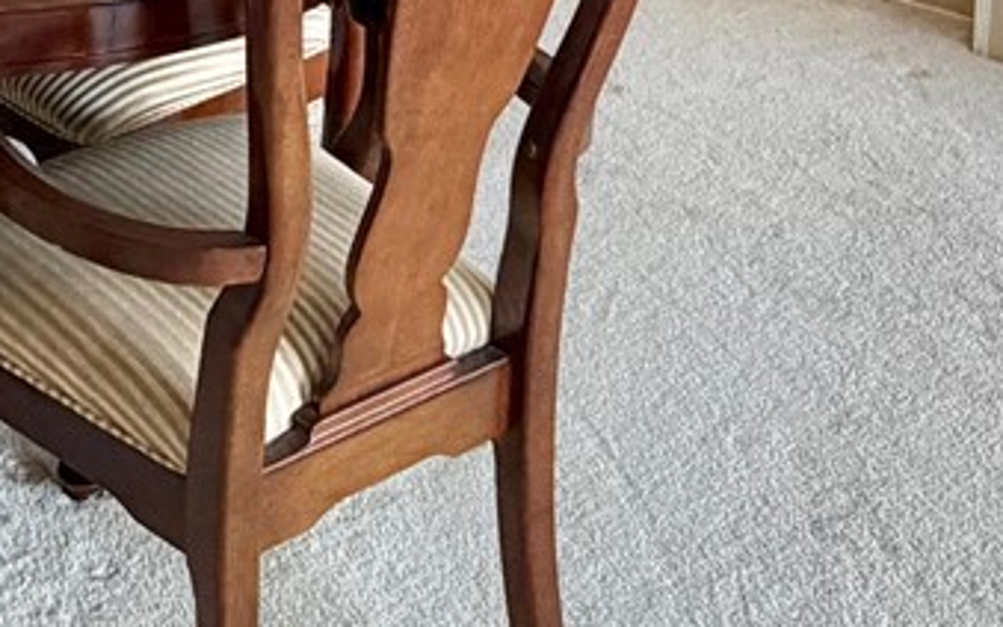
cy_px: -461
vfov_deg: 16.1
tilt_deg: -6.5
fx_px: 1914
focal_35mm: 70
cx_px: 41
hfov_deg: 27.9
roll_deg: +1.0
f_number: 2.2
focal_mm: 2.22
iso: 250
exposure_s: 1/60
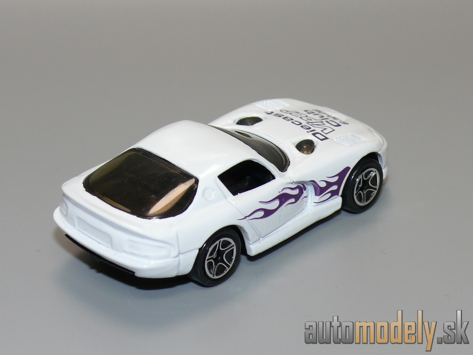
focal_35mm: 102
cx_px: 236
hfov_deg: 19.3
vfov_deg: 14.5
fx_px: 1394
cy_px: 178
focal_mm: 13.3
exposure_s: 1/30
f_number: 4
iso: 100
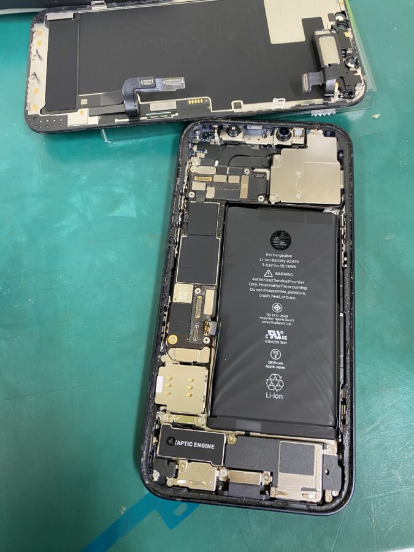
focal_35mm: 26
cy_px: 276
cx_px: 207
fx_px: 415
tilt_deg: -72.4
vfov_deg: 67.3
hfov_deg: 53.1
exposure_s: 1/50
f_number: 1.8
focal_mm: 4.25
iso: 125
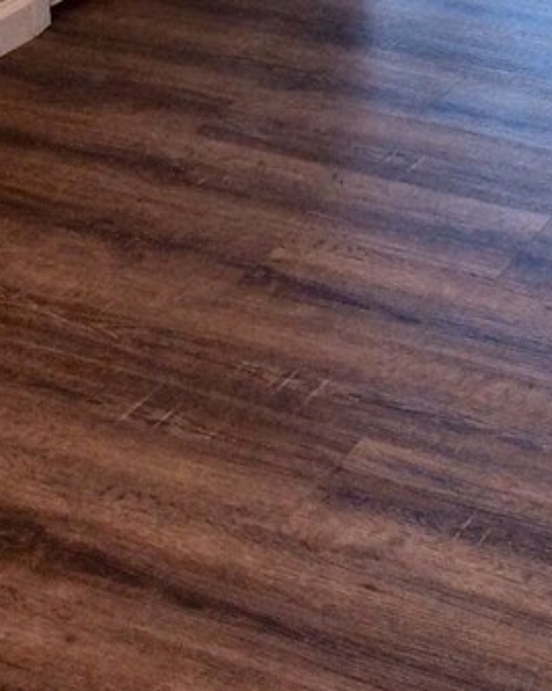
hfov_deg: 15.3
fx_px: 1943
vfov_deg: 18.6
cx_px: 741
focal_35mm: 95
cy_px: -229
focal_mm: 3.3
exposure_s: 1/60
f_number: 2.4
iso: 40
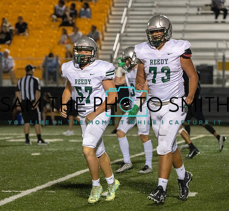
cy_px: 105
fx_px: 1894
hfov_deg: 6.9
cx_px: 96
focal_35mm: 263
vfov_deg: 6.4
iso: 20000
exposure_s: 1/1000
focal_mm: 215
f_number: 5.6
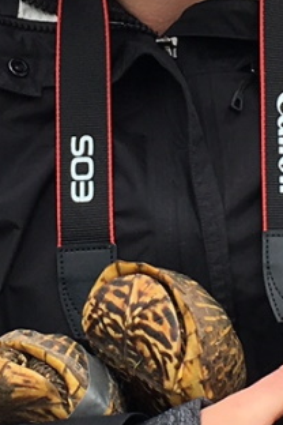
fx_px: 2052
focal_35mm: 174
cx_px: 170
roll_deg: -0.2
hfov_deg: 7.9
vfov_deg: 11.8
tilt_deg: -6.2
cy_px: 93
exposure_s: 1/1068
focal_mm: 4.15
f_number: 2.2
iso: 25
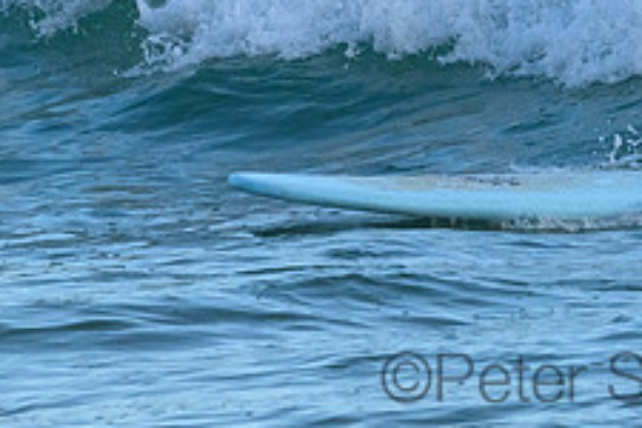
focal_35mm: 1134
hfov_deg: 1.8
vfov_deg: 1.2
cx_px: 602
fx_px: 20221
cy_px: -96
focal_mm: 440
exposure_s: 1/2000
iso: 4500
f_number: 11
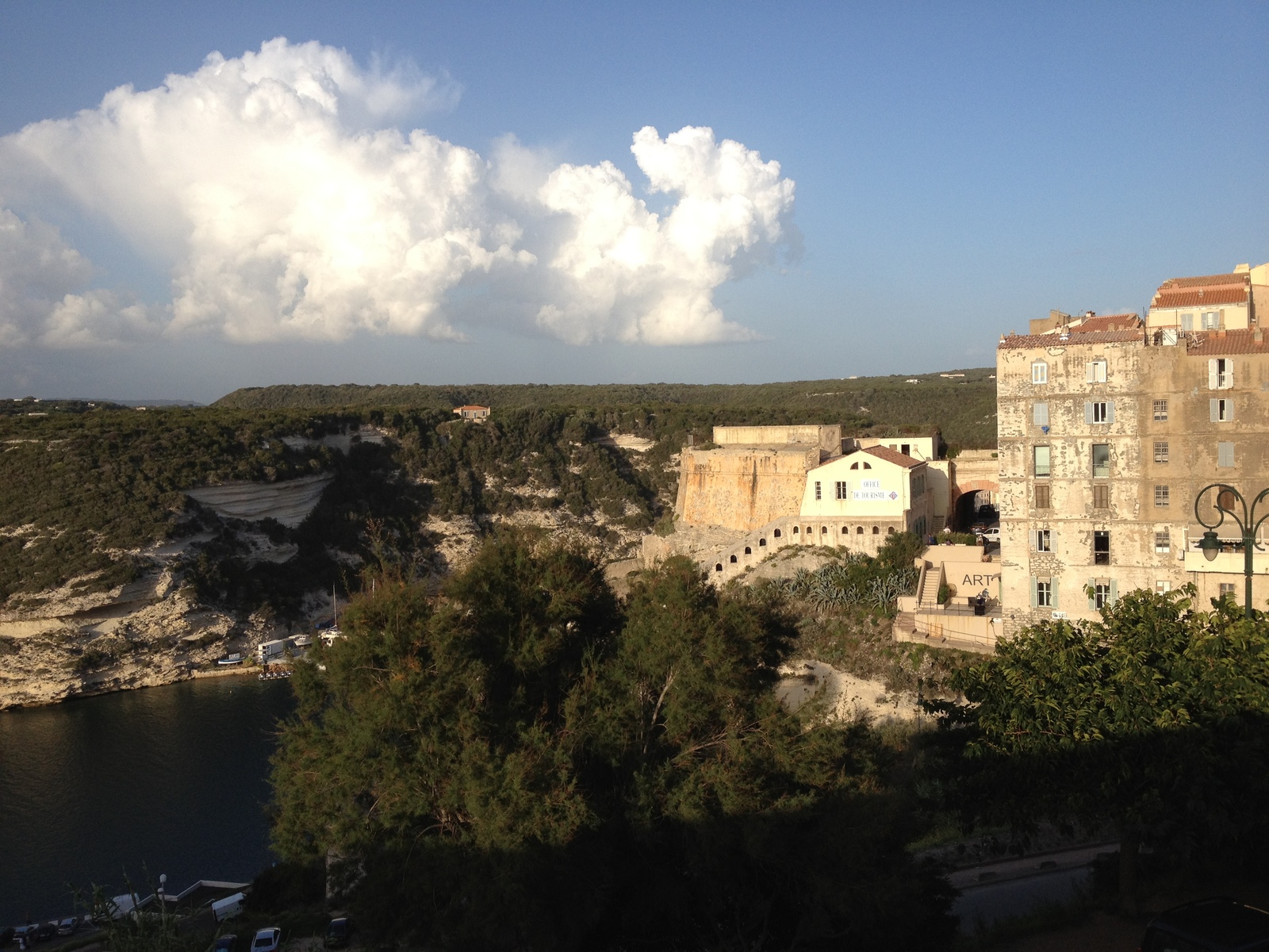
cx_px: 634
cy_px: 476
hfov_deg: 52.6
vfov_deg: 40.7
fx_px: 1283
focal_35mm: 35
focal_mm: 4.28
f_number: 2.4
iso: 64
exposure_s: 1/1493
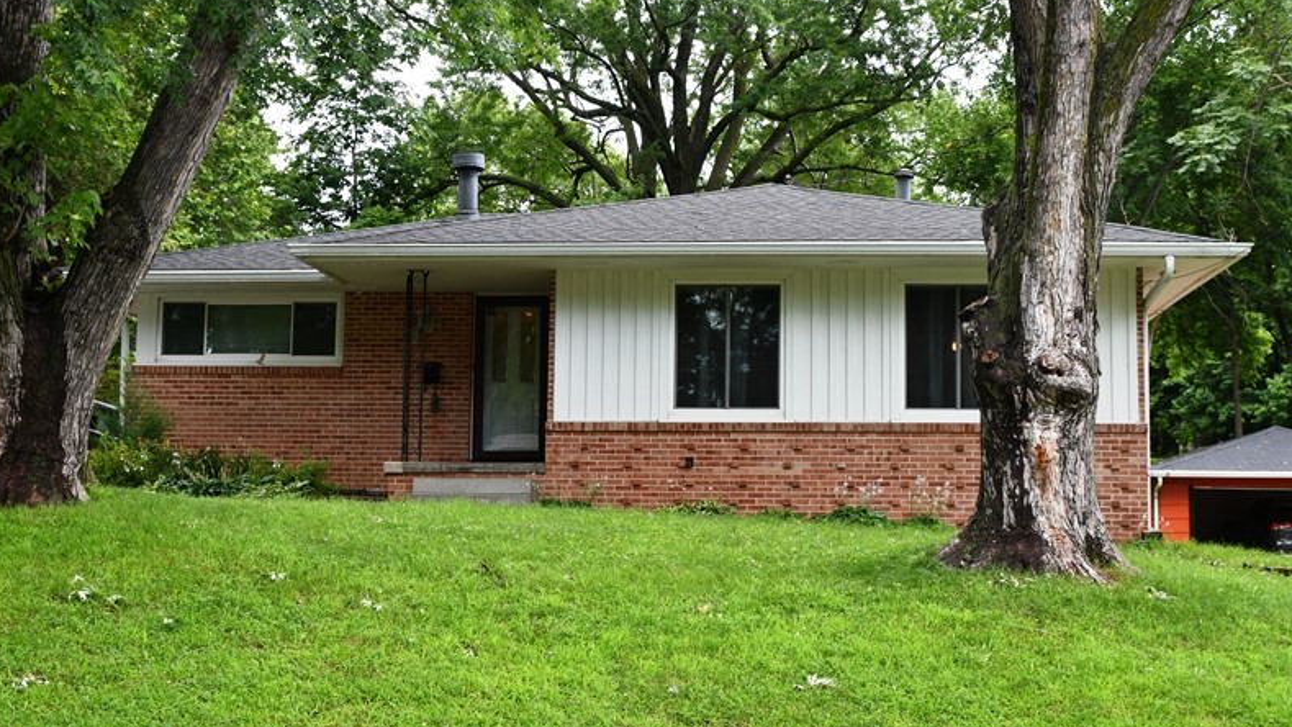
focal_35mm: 51
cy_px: 361
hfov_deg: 40.6
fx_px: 1747
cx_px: 639
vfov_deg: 23.5
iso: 250
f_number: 6.3
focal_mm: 32
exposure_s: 1/160
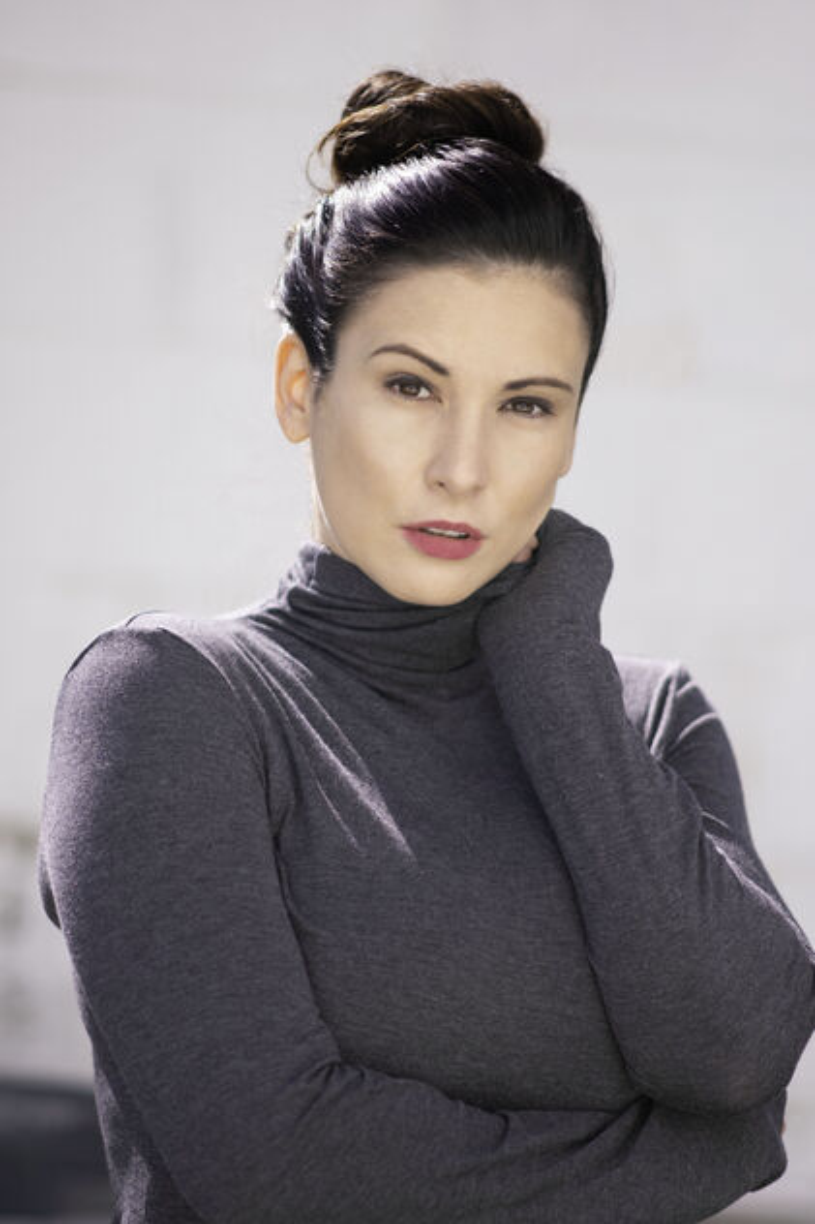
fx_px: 4332
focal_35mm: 128
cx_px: 408
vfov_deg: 16.1
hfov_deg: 10.7
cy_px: 612
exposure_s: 1/8000
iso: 200
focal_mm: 85
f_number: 1.8
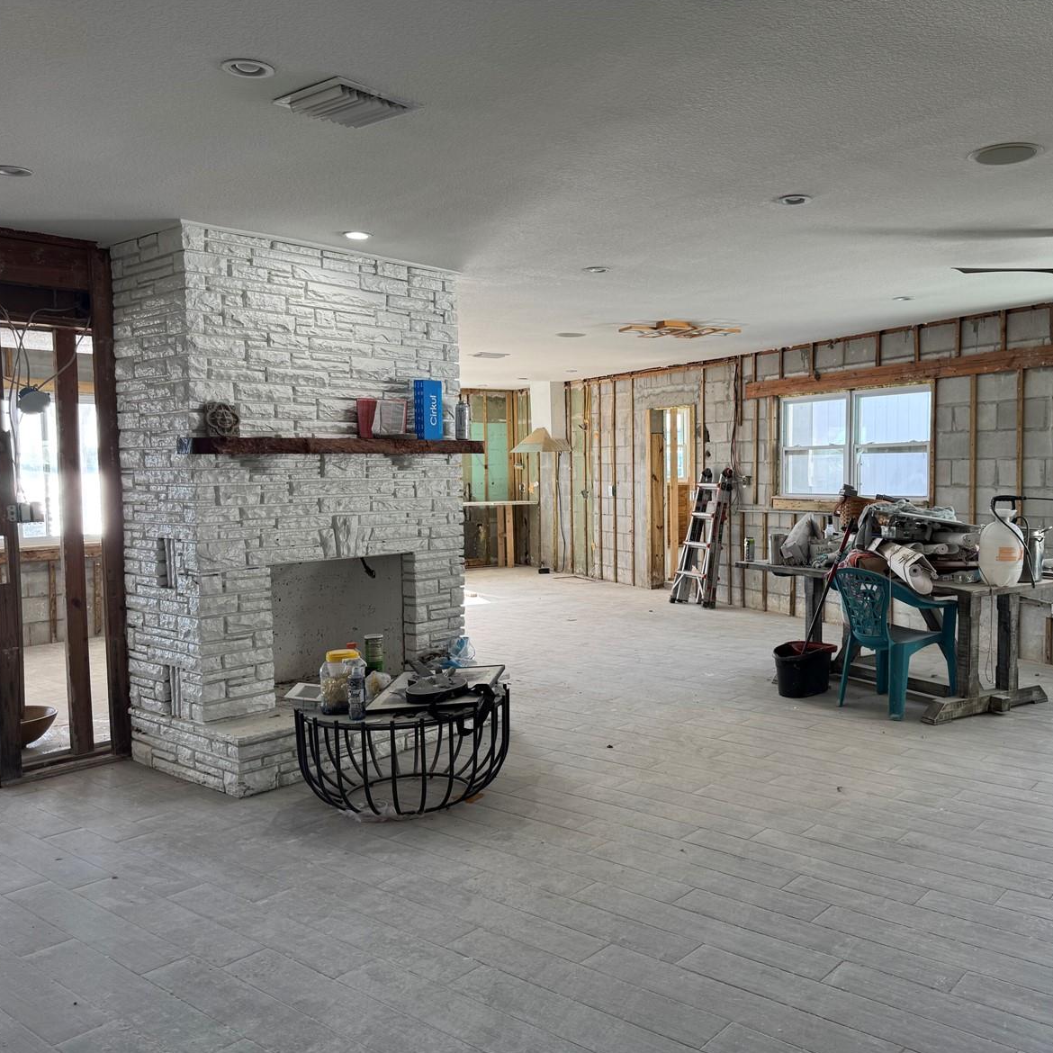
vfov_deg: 55.6
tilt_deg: -3.6
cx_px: 649
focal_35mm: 29
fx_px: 998
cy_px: 532
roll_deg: +0.5
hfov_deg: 55.1
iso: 64
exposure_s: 1/141
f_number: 1.78
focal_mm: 6.76
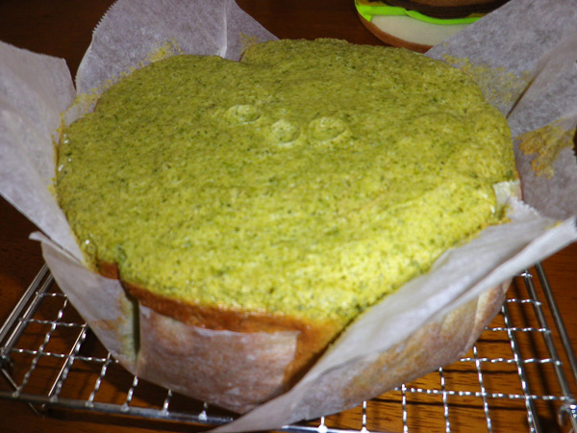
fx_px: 467
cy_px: 216
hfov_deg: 63.4
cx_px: 288
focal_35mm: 28
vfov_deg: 49.7
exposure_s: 1/50
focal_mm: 5
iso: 125
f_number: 3.2
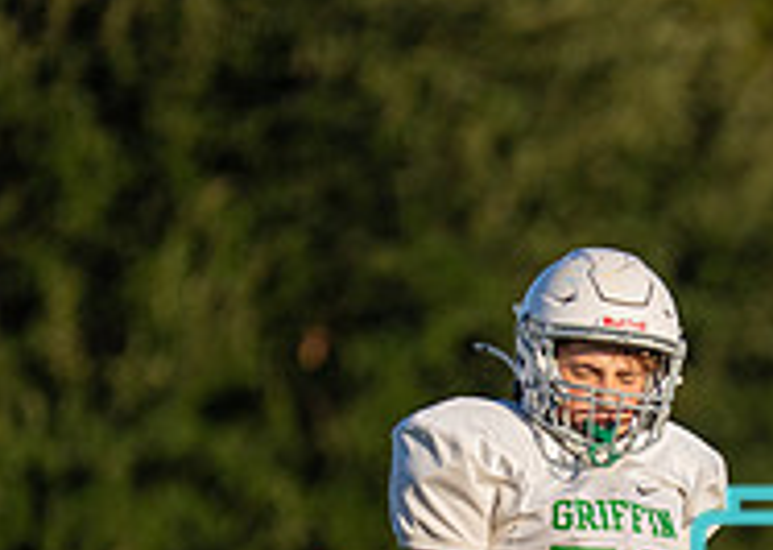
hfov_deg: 2.8
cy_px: 660
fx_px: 15652
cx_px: 718
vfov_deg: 2.0
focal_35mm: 714
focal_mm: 200
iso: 320
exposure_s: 1/6400
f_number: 2.8
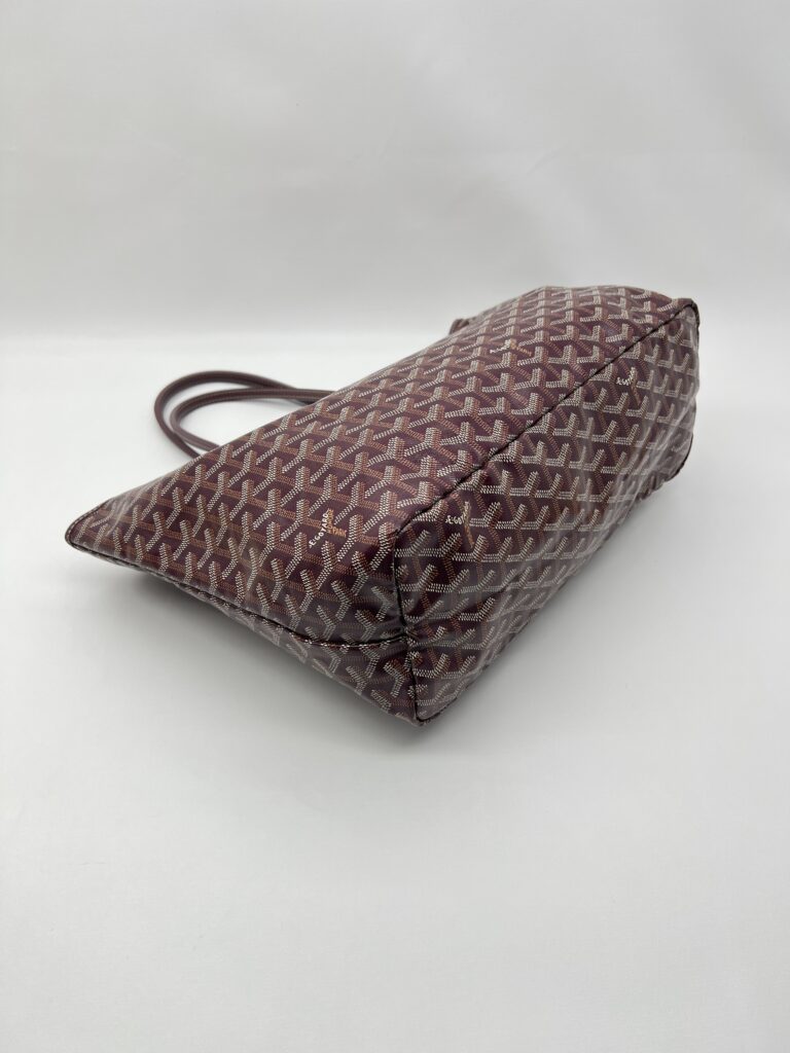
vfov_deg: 67.3
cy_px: 526
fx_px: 791
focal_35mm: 26
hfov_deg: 53.1
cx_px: 395
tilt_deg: -40.9
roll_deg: +0.1
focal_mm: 5.7
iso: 32
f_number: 1.5
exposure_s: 1/109
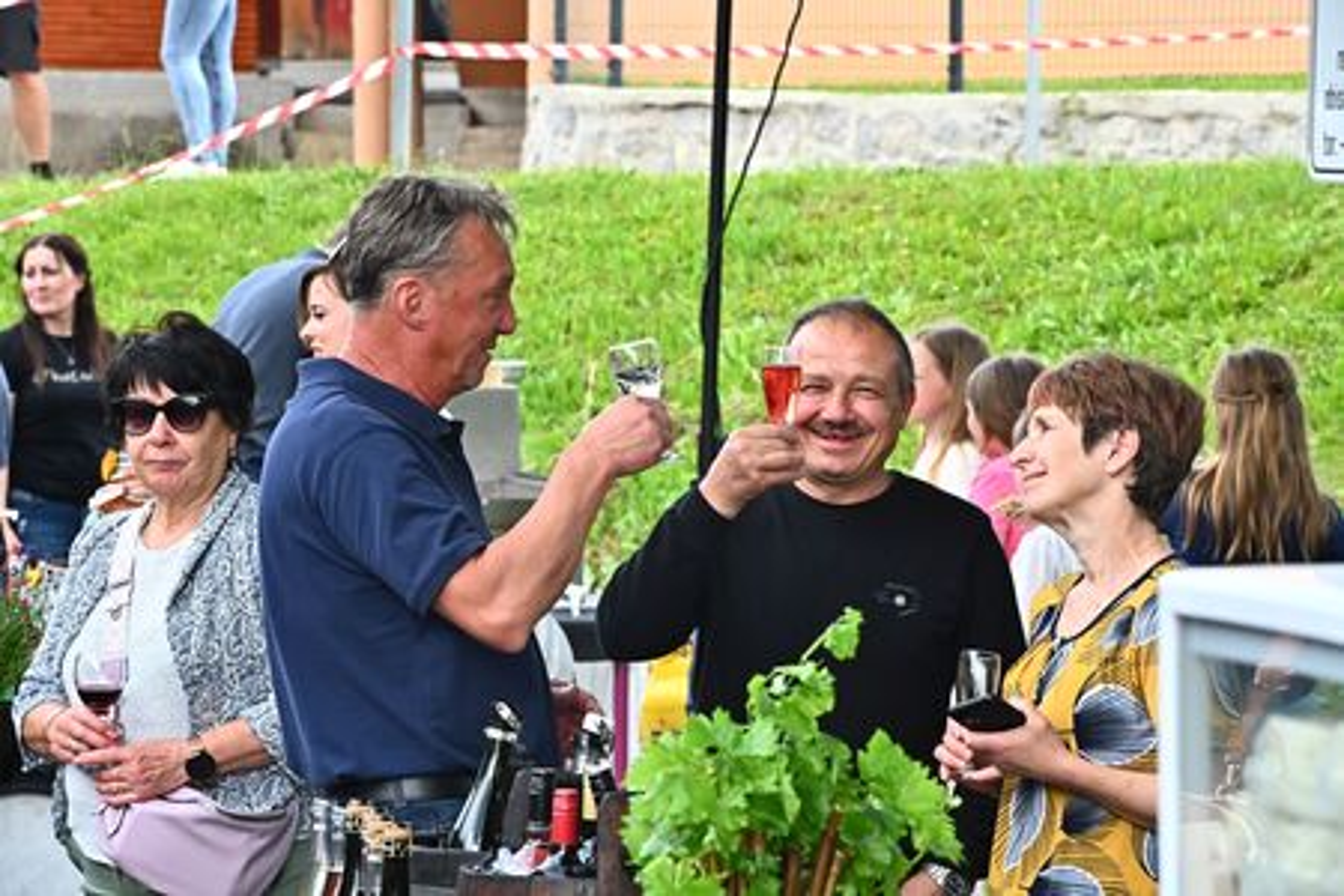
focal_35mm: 200
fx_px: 7466
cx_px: 672
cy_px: 448
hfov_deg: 10.3
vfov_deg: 6.9
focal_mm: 200
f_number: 16
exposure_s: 1/125
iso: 1600
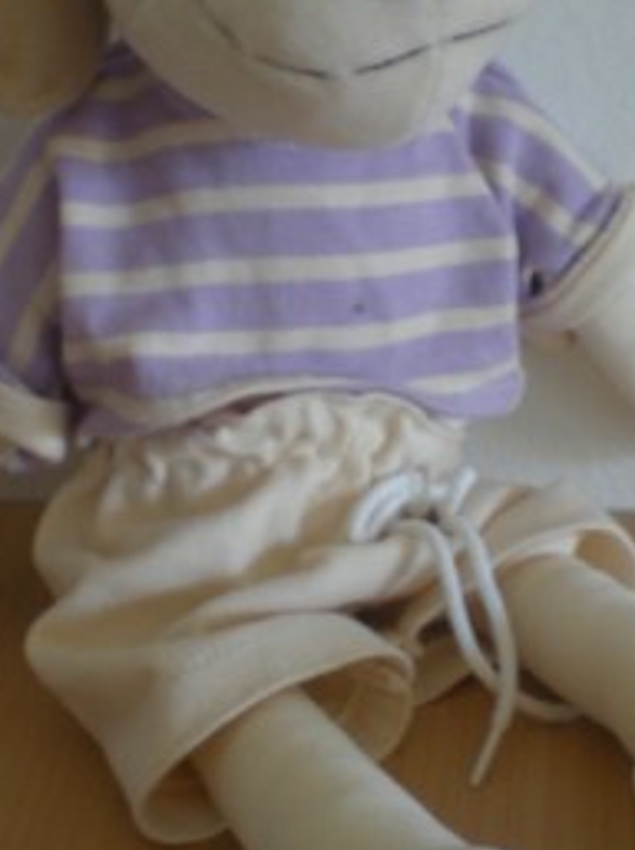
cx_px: 304
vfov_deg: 25.4
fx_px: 1888
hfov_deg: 19.1
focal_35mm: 77
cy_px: 397
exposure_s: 1/10.5
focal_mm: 6.3
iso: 64
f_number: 3.1
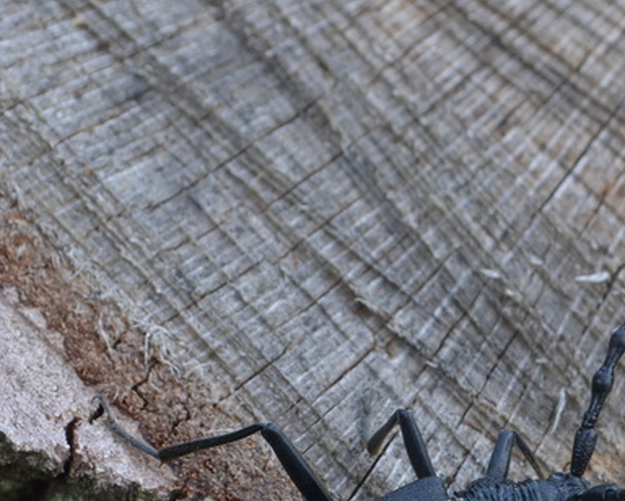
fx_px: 3595
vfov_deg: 7.9
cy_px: 488
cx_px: 500
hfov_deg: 9.9
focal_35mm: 194
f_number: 8
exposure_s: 1/60
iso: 160
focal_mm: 55
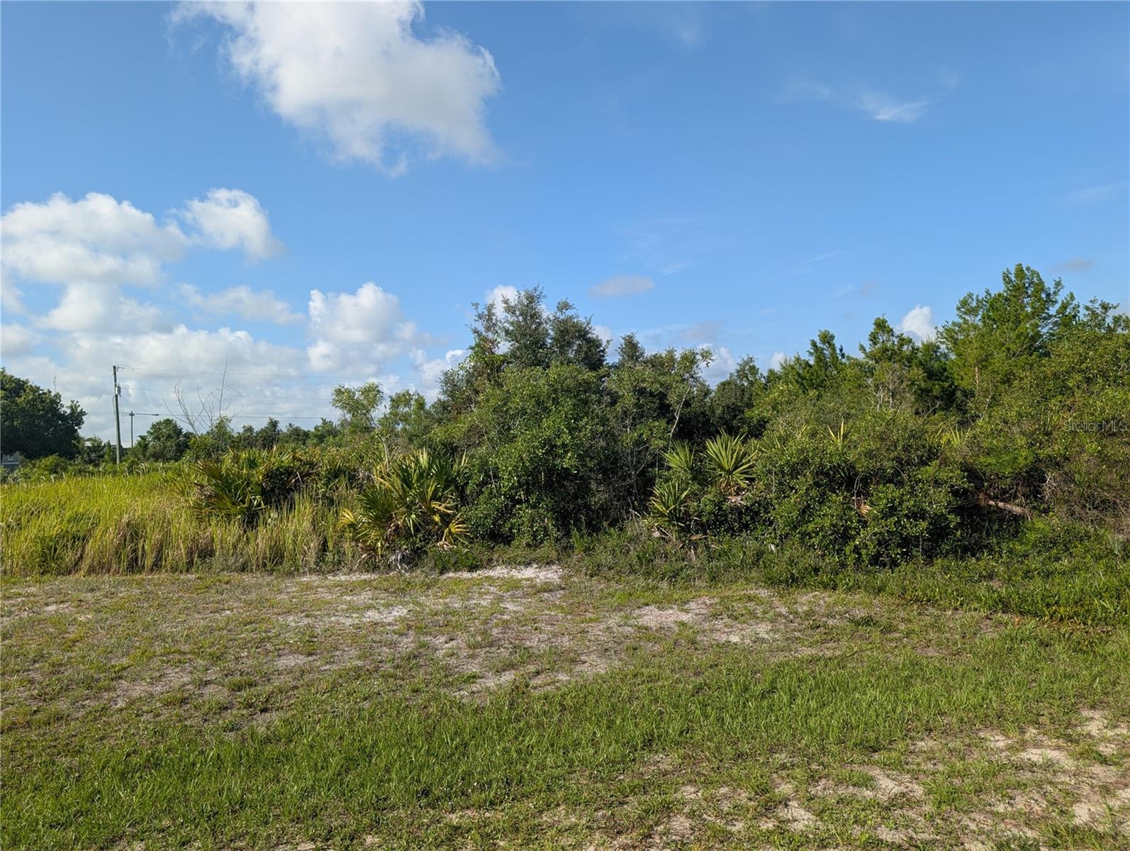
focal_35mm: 24
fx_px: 785
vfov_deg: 56.9
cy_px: 426
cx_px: 565
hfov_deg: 71.5
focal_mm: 6.9
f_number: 1.68
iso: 23
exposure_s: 1/845
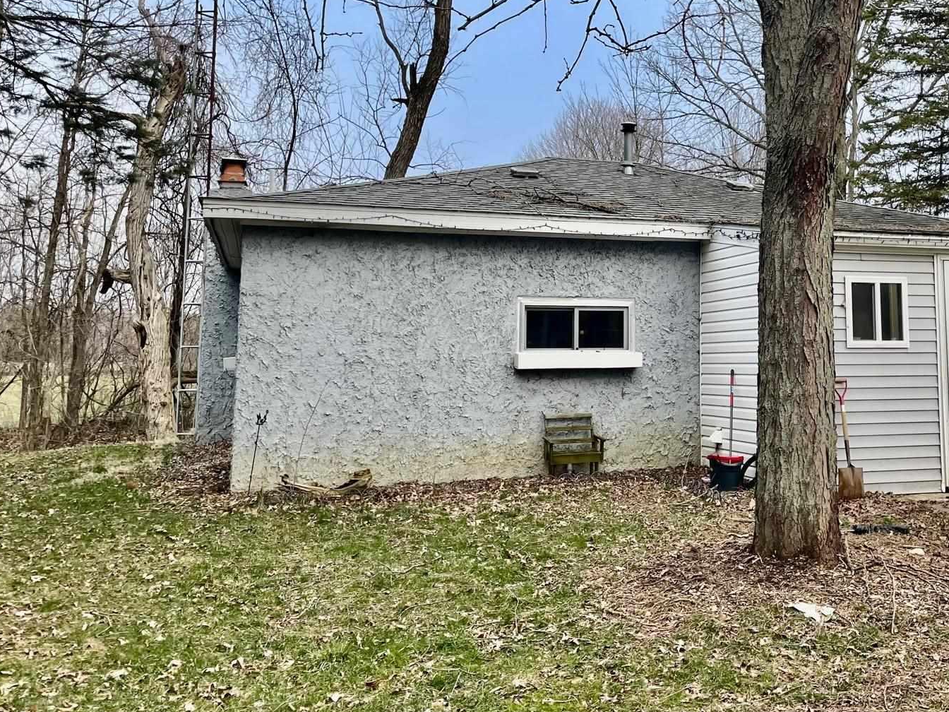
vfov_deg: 36.5
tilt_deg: +7.3
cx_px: 669
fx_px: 1069
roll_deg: +0.5
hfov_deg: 46.7
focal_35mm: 39
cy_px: 244
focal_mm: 4.2
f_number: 1.6
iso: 50
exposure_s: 1/121
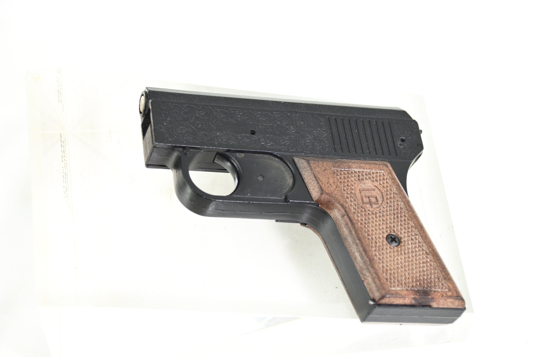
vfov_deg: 14.6
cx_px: 270
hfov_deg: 22.0
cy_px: 178
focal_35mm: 93
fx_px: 1390
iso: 400
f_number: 5
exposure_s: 1/250
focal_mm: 62
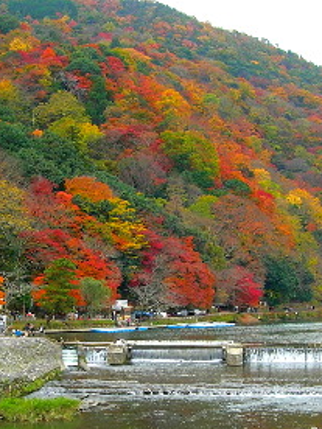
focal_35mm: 66
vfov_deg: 29.4
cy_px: 242
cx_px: 208
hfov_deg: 22.2
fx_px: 819
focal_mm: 7.8
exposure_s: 1/61.1
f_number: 4.8
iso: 64
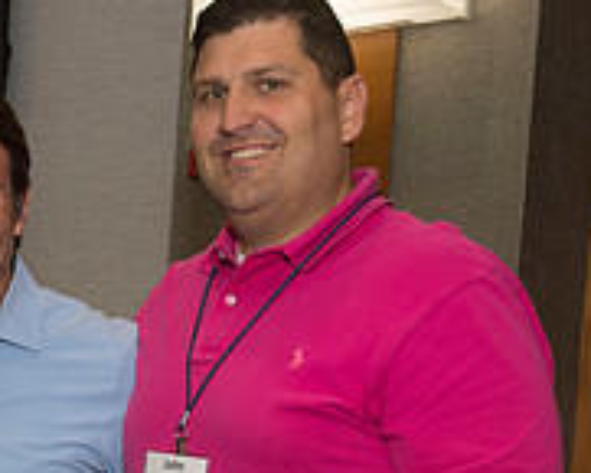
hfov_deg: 19.1
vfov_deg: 15.6
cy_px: 519
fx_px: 1680
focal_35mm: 96
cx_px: -75
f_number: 5.6
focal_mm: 32
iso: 1250
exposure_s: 1/250
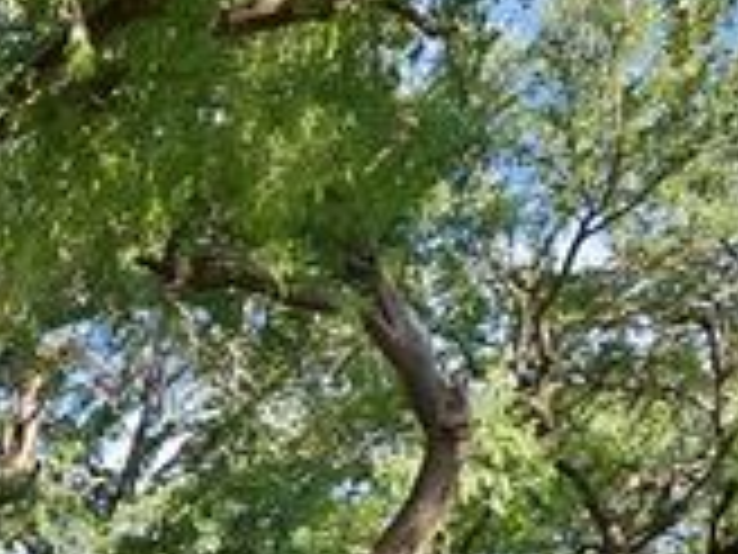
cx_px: -756
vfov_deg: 15.8
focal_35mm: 72
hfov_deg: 18.0
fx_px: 1535
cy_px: 1131
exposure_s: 1/20
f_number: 10
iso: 640
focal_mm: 12
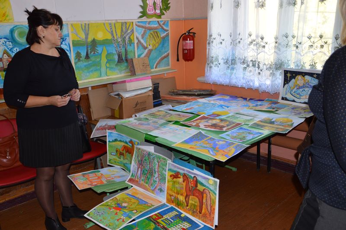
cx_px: 173
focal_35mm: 33
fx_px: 317
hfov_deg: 57.3
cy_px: 115
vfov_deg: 39.9
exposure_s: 1/60
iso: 400
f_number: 4
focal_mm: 22
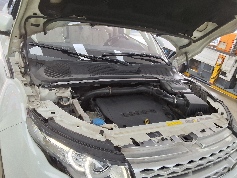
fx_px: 192
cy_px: 89
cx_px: 118
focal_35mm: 28
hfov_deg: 63.4
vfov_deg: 49.7
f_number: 1.9
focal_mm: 2.91
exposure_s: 1/120
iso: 50
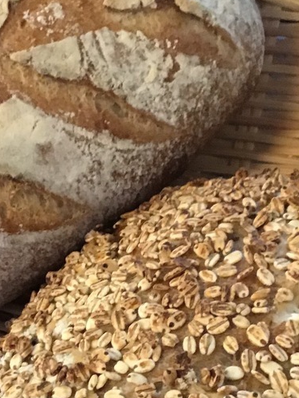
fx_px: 921
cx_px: 113
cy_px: 264
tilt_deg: -55.7
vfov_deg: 24.3
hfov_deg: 18.4
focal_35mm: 80
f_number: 2.4
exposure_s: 1/15
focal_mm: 3.3
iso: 200
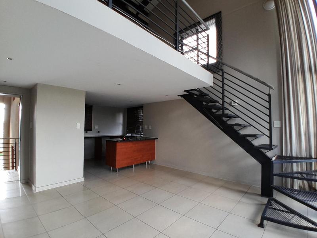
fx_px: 156
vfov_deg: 74.7
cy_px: 119
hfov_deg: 91.0
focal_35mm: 17
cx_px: 158
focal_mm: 1.46
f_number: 2.2
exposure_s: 1/40
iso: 40
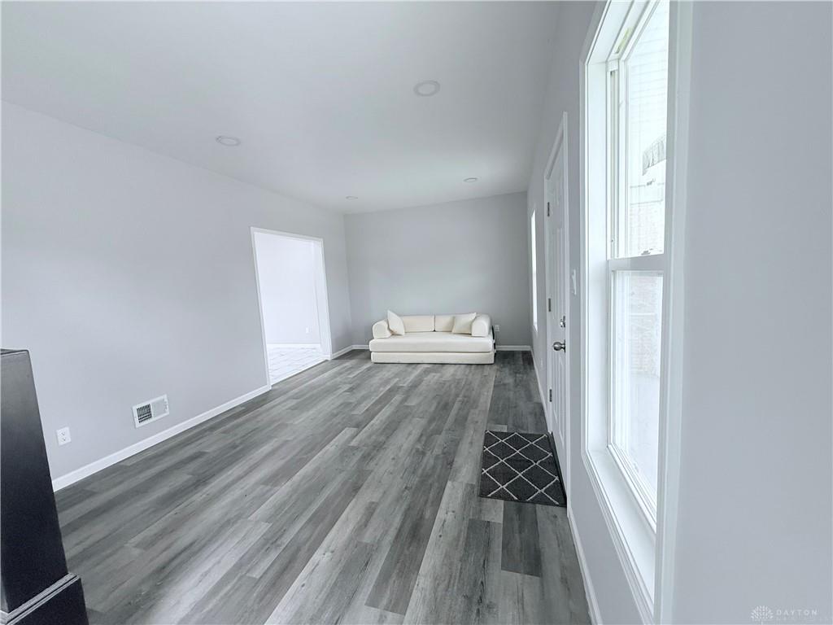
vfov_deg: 85.7
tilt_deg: -5.7
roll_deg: +3.4
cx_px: 416
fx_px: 337
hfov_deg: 102.1
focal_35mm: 14
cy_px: 312
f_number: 2.2
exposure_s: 1/99
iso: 250
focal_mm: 2.22
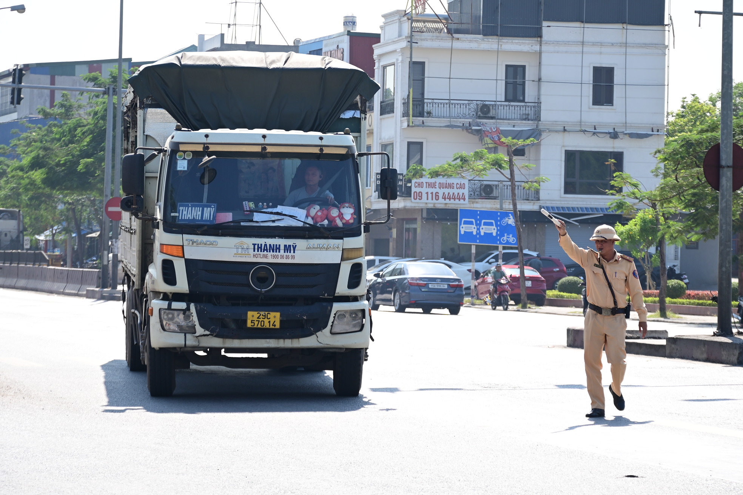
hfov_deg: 15.2
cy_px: 248
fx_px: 2786
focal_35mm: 135
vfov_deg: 10.2
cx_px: 372
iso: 100
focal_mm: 90
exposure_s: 1/200
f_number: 8
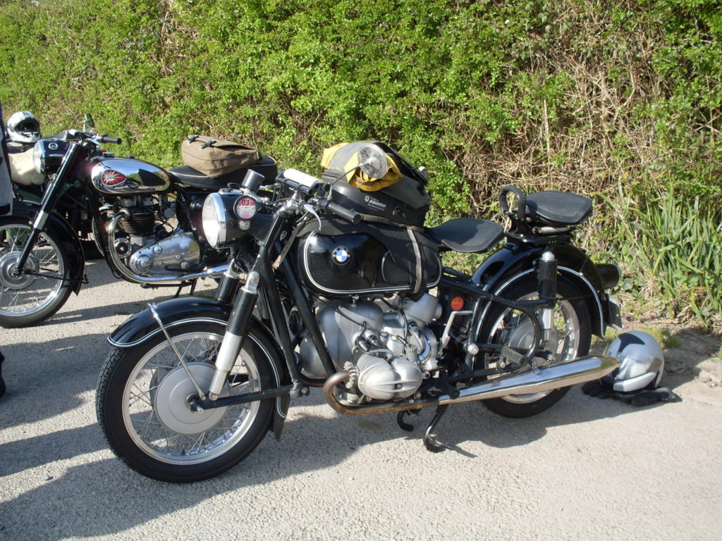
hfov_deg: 49.0
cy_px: 270
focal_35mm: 38
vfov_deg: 37.7
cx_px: 361
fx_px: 793
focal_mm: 6.3
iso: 80
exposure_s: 1/125
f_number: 8.4
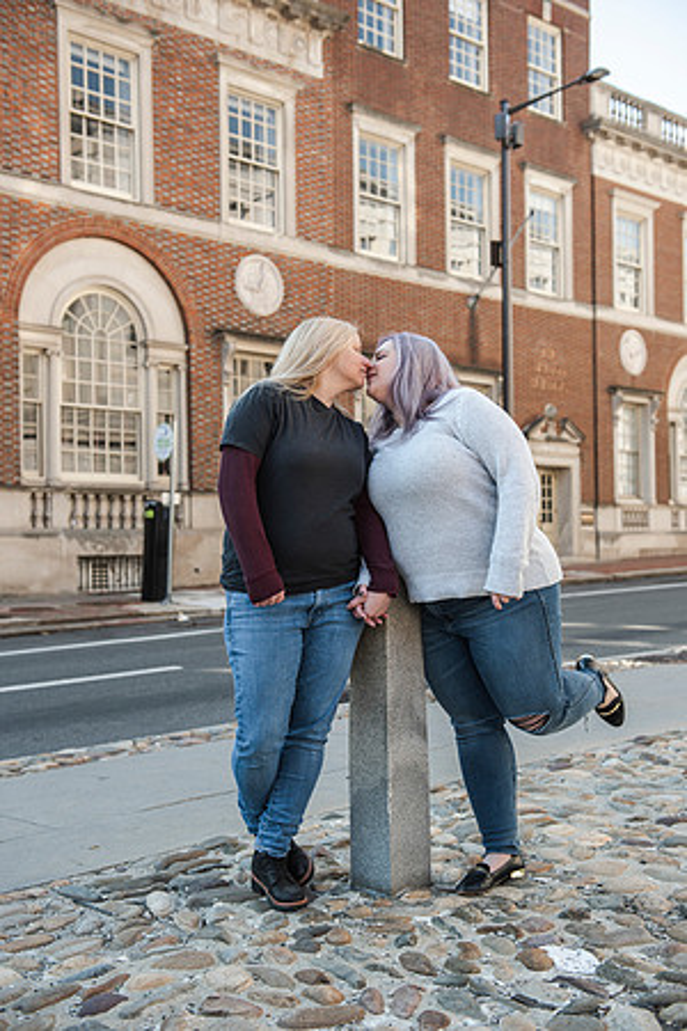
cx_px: 344
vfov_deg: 46.4
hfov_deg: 31.9
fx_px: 1202
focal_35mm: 42
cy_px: 516
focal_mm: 42
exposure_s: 1/1000
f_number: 4
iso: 400
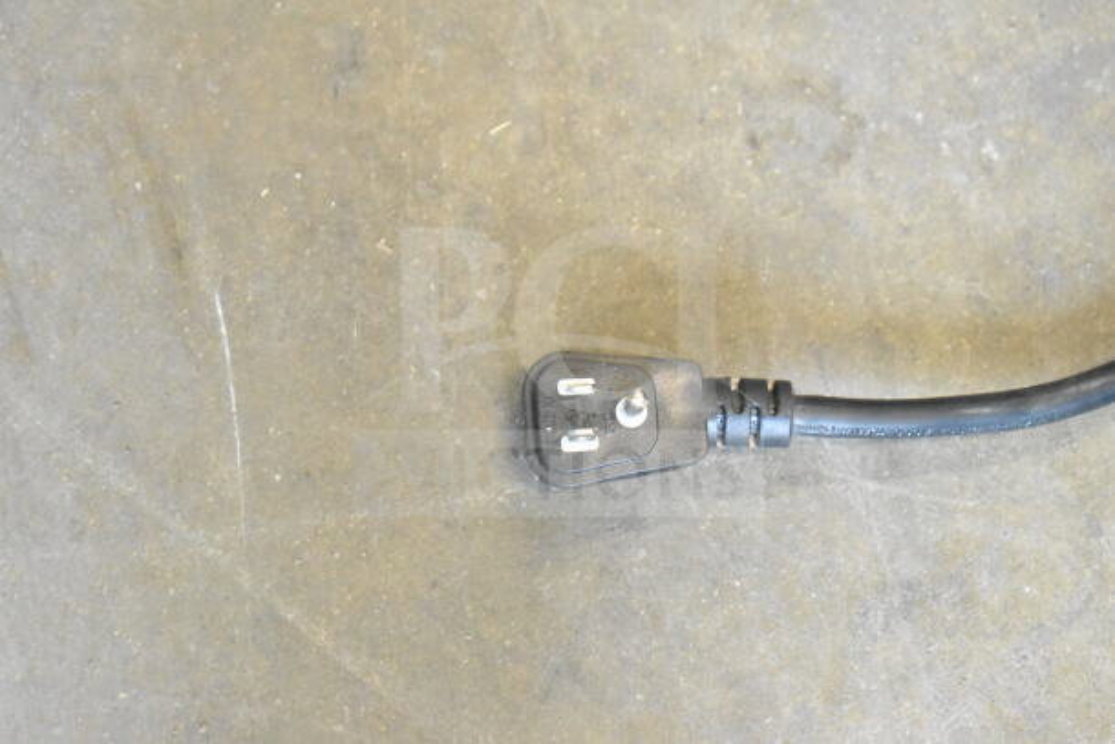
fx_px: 2556
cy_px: 372
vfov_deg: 16.6
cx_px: 558
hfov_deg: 24.6
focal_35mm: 82
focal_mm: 55
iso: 12800
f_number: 5.6
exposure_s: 1/100
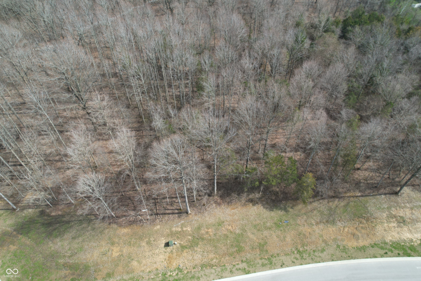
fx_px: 257
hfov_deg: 78.6
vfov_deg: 57.2
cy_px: 140
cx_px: 210
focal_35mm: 22
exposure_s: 1/80
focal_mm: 8.38
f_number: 2.8
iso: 100
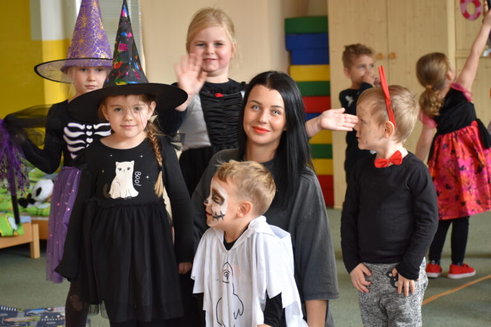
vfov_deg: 11.7
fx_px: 1596
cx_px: 246
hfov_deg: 17.5
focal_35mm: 117
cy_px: 164
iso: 560
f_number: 4.8
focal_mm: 78
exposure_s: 1/60
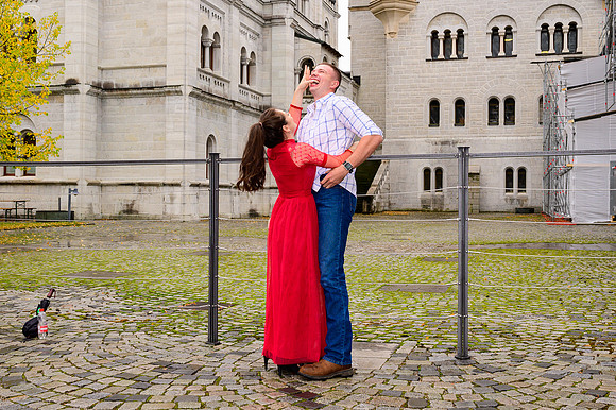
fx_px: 698
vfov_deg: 32.7
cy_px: 197
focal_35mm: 41
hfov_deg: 47.6
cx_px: 322
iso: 400
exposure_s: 1/200
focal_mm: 30
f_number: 7.1
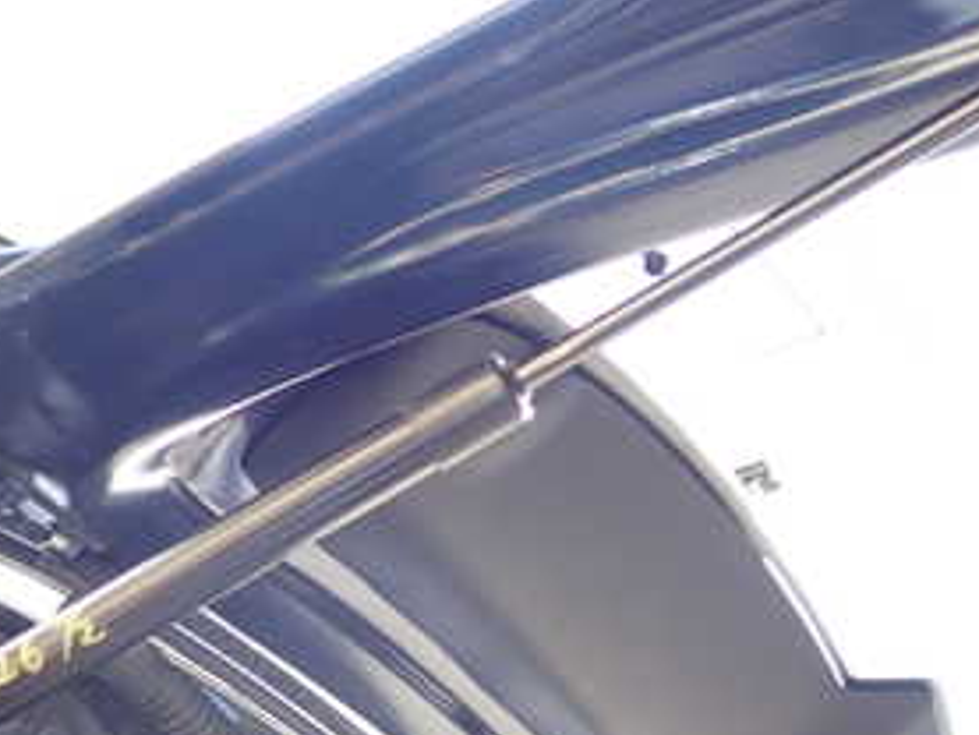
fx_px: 1839
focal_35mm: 65
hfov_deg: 29.8
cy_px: 565
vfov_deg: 22.4
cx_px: 438
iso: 100
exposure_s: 1/80
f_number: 2.3
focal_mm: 5.4
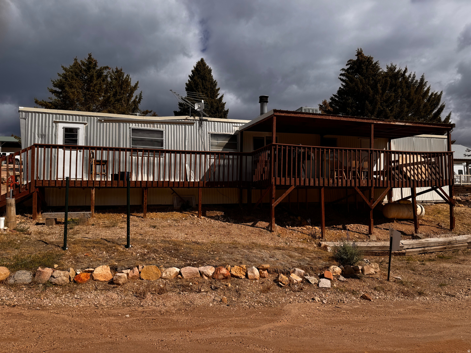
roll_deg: +0.8
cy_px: 176
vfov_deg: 56.8
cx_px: 236
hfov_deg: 71.6
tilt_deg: +1.8
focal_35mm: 24
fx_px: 327
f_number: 1.78
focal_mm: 6.76
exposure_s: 1/9009
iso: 80
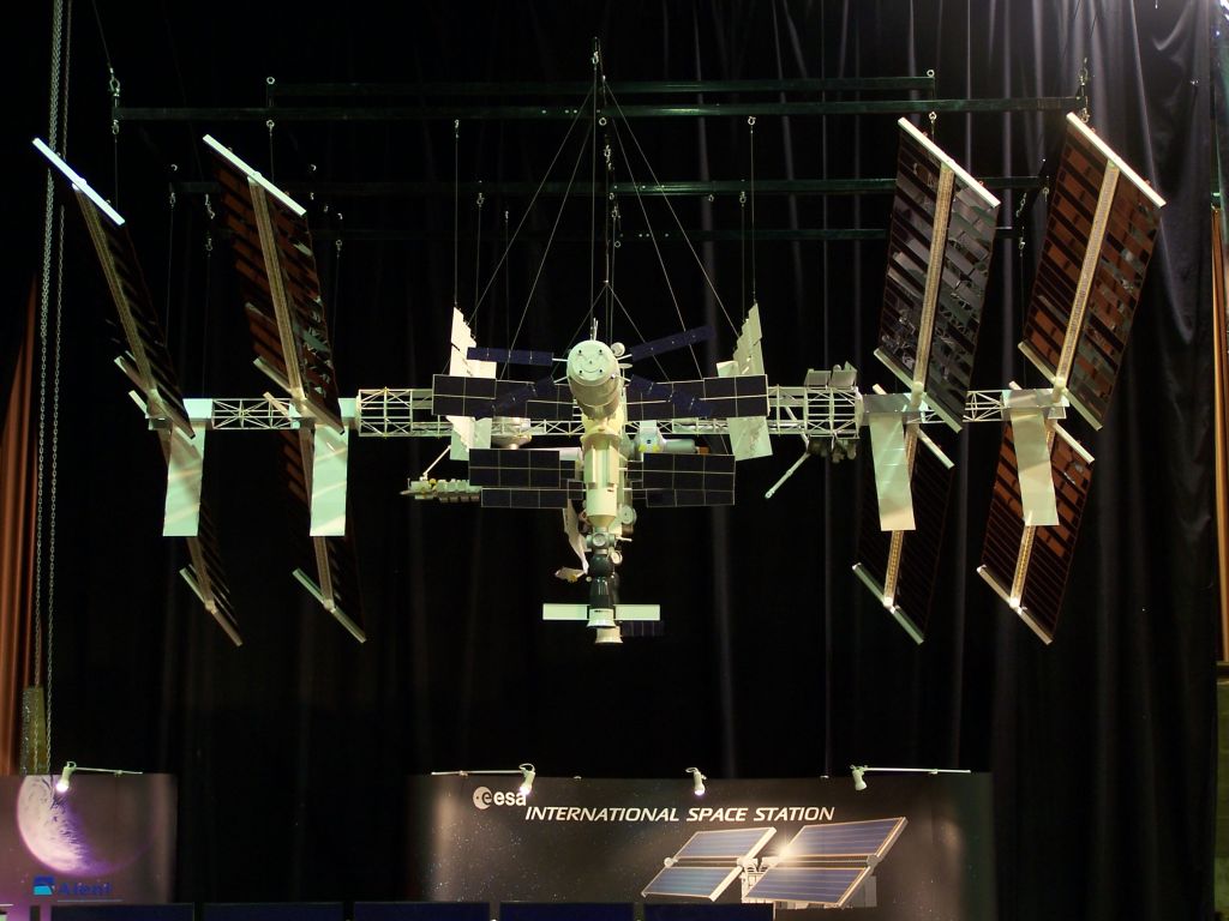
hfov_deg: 29.0
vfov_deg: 21.9
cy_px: 460
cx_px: 614
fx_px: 2379
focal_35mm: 67
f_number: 3.2
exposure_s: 1/2
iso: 80
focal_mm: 11.1
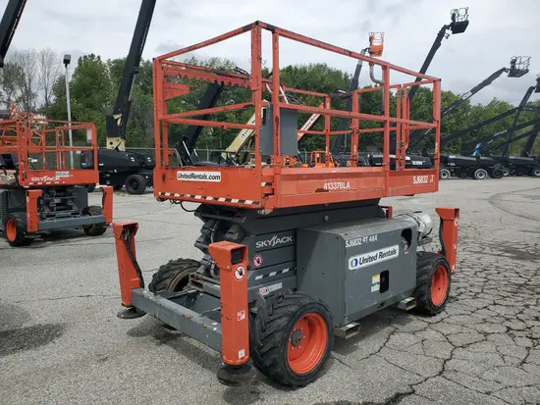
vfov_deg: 53.1
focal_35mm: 26
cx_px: 270
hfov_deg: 67.3
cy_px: 202
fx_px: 406
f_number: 2.4
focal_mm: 4.3
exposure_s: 1/2083
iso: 50
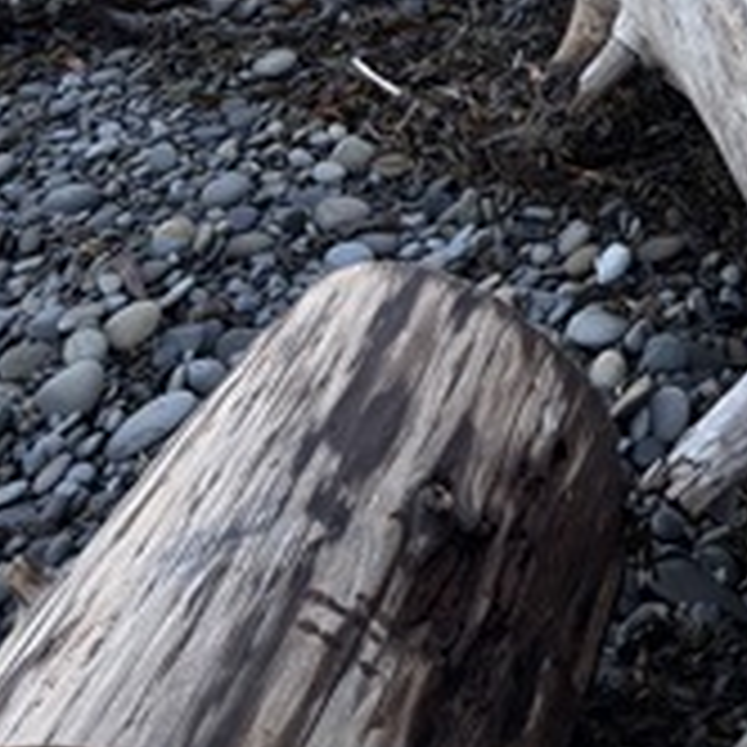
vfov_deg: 20.4
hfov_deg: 22.6
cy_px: -392
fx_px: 1758
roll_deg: -0.3
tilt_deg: -8.2
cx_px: 828
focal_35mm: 72
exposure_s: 1/1080
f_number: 1.6
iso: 50
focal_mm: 5.96
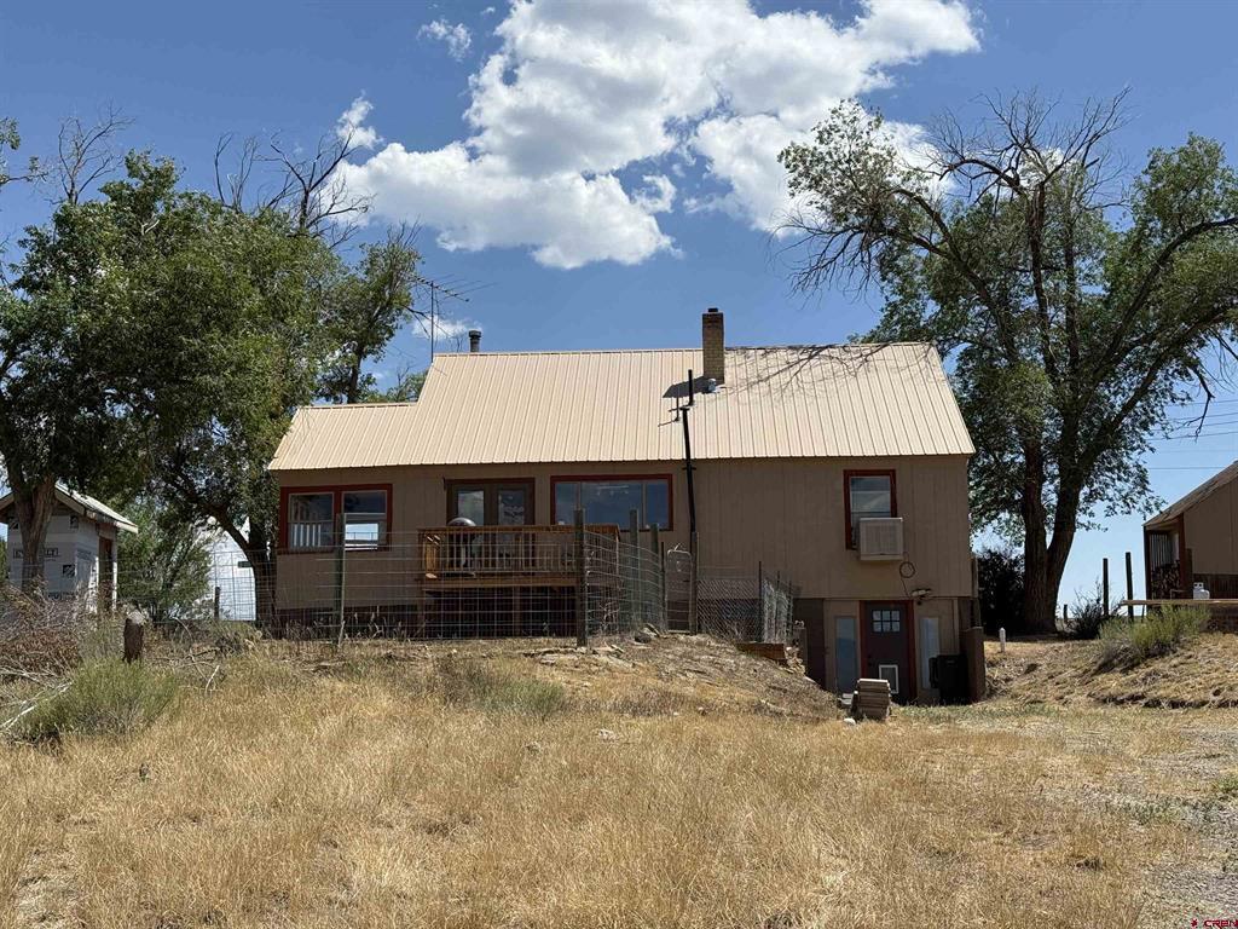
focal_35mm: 48
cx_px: 619
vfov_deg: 30.3
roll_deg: +0.3
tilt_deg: +9.7
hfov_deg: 39.7
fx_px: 1717
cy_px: 464
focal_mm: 6.76
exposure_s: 1/7143
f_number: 1.78
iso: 64
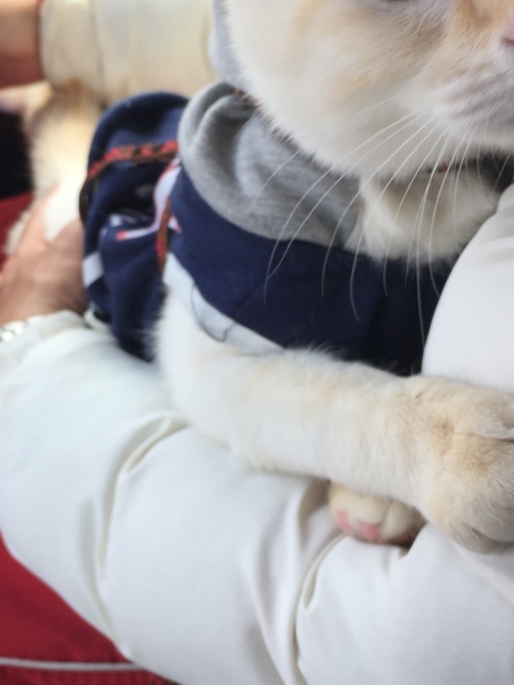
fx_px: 891
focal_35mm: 45
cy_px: 325
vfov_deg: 42.1
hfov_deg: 32.1
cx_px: 199
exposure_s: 1/327
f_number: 2.2
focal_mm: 4.15
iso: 32
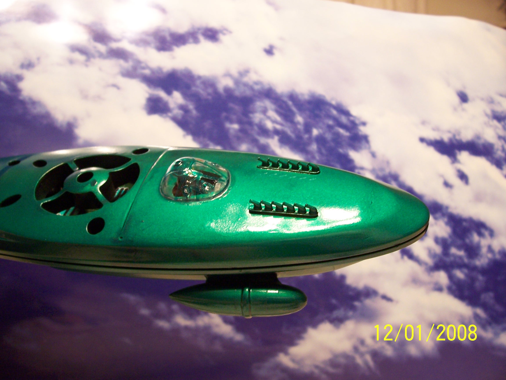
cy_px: 190
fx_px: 497
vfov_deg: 41.8
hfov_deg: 54.0
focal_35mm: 34
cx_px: 253
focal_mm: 5.6
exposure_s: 1/10
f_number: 2.7
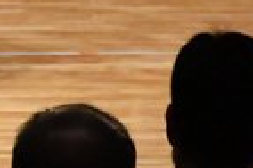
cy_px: -188
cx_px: -238
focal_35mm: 1640
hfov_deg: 1.3
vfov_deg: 0.8
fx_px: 11500
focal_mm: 200
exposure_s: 1/400
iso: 12800
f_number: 5.6
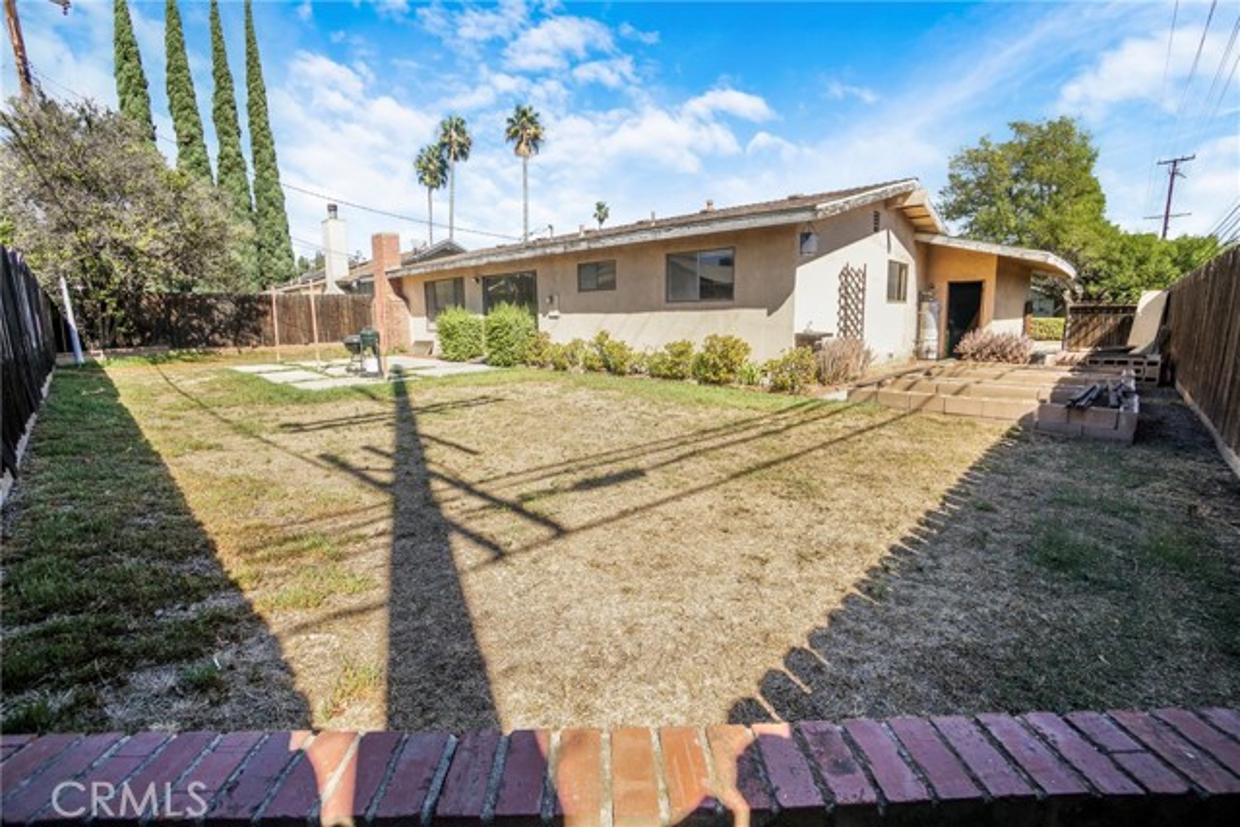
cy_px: 414
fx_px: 517
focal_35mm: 15
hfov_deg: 100.4
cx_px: 620
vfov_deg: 77.4
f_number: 4
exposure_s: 1/500
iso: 100
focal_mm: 10
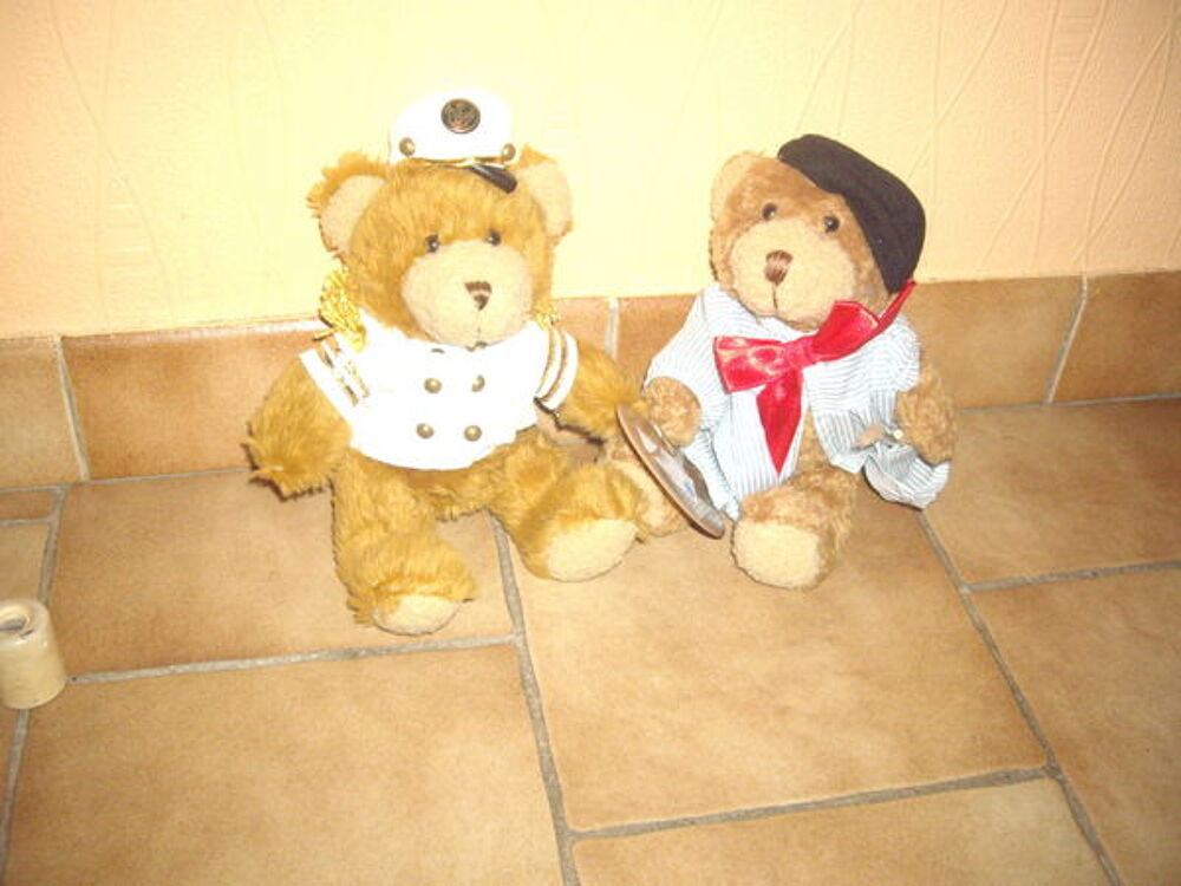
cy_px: 443
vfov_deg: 37.7
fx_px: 1296
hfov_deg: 49.0
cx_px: 590
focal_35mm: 38
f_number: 2.7
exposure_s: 1/40
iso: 400
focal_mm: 6.2
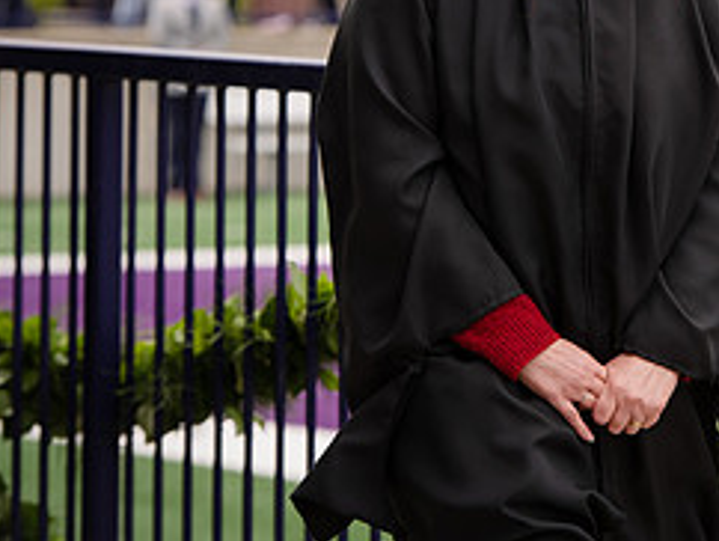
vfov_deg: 4.8
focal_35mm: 311
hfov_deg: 6.3
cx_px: 775
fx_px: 6466
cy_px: -1
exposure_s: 1/640
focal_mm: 135
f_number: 5.6
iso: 400
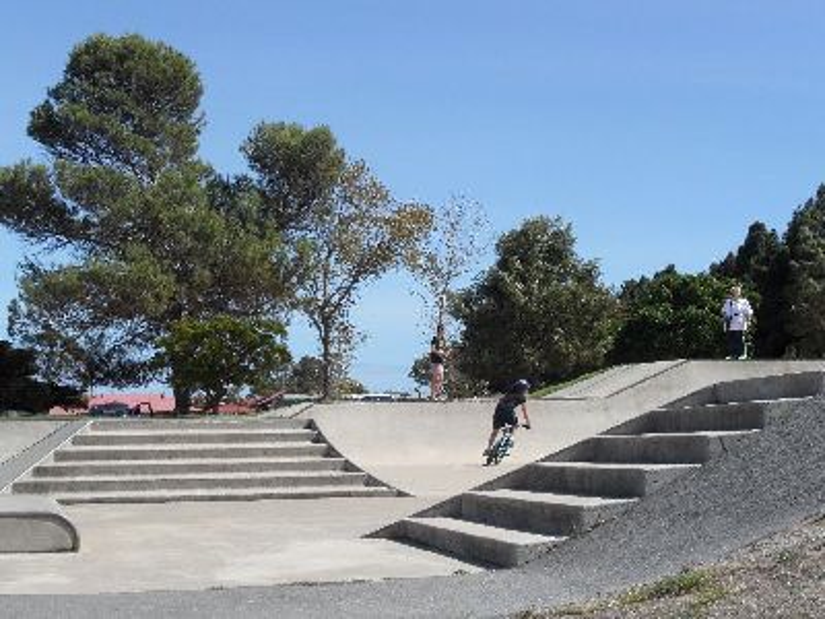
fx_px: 1430
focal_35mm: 60
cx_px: 412
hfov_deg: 32.2
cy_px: 310
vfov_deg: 24.4
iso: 80
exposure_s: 1/500
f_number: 5.6
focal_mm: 10.3
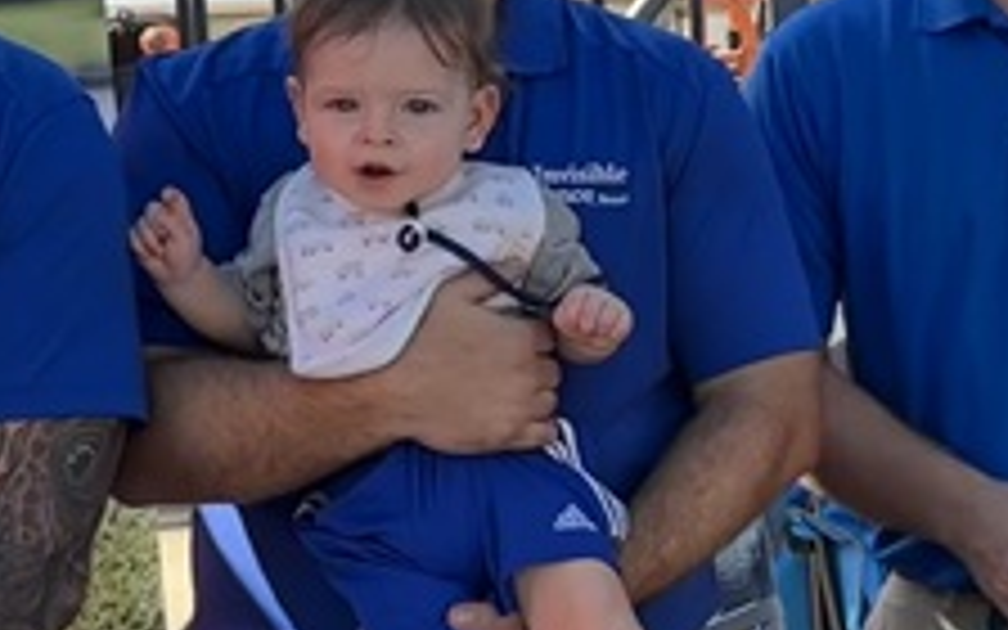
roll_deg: +1.5
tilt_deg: -5.8
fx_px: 2500
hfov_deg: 22.5
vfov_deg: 14.4
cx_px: 819
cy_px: 346
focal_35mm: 91
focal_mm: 6.86
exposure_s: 1/718
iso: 80
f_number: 1.78
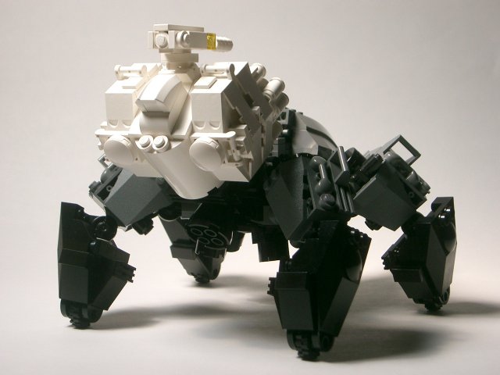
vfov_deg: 21.3
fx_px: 997
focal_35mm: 69
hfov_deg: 28.2
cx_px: 250
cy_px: 188
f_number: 3.7
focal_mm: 14.2
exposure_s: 1/160
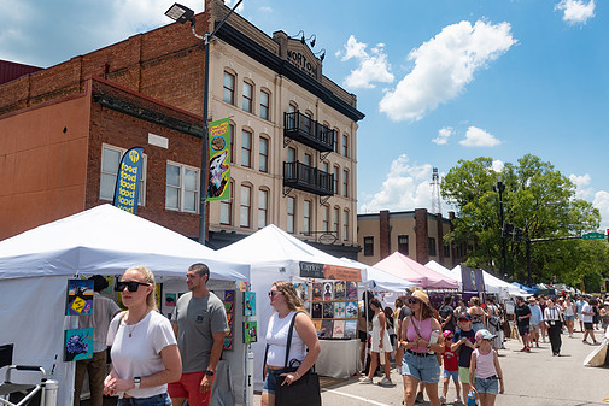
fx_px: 508
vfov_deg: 43.6
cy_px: 212
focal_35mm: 30
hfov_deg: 61.9
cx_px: 294
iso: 100
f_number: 5
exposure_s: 1/800
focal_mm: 24
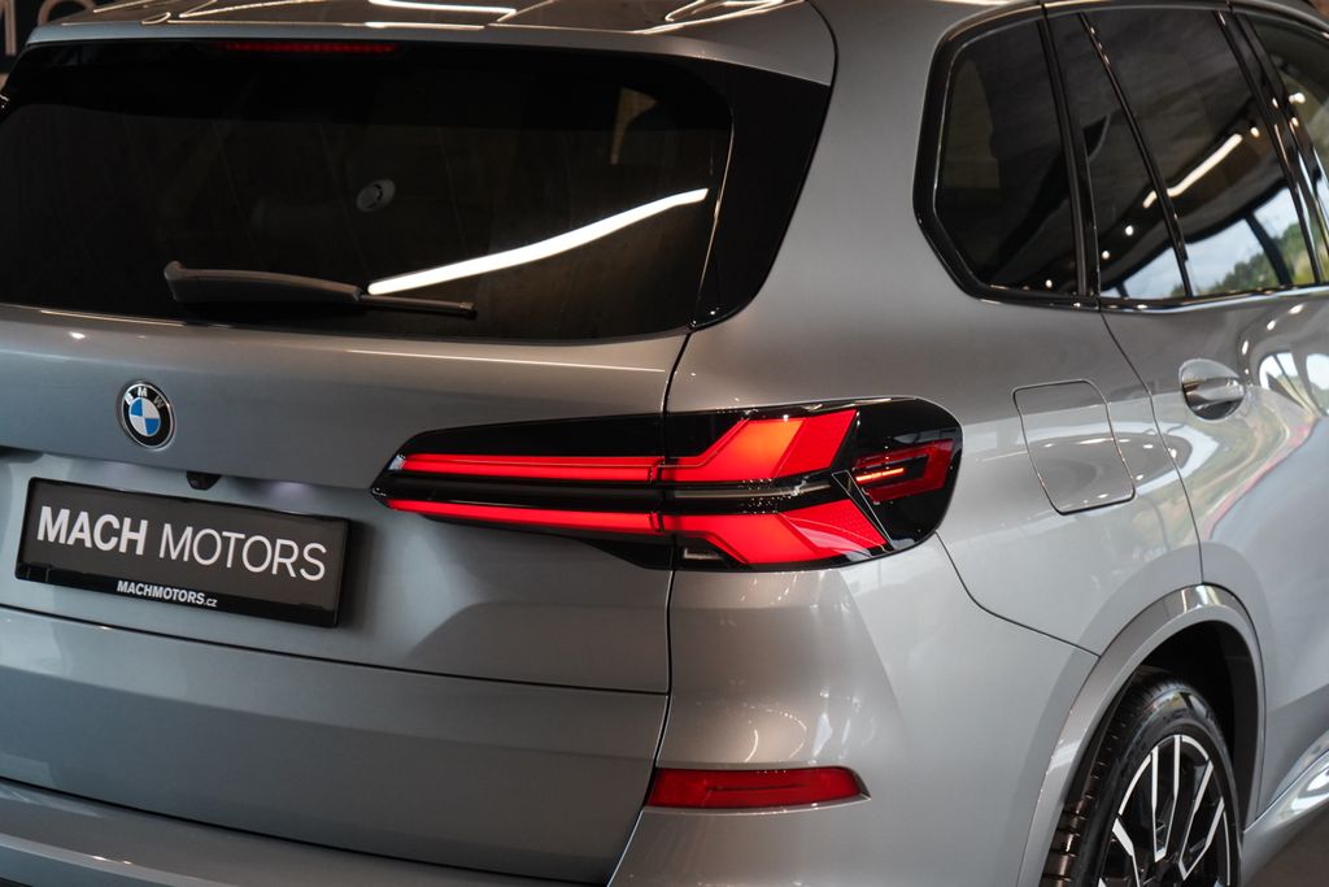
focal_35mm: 70
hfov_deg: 28.8
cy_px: 444
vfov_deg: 19.5
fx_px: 2584
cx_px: 664
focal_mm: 70
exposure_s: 1/160
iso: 3200
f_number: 5.6
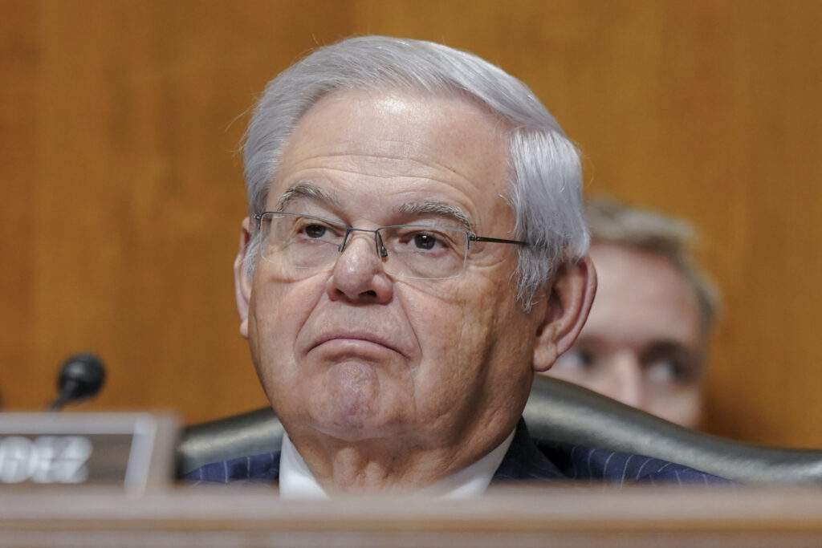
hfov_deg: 10.3
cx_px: 411
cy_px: 274
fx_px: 4567
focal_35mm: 200
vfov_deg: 6.9
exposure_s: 1/160
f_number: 2.8
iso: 1600
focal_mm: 200
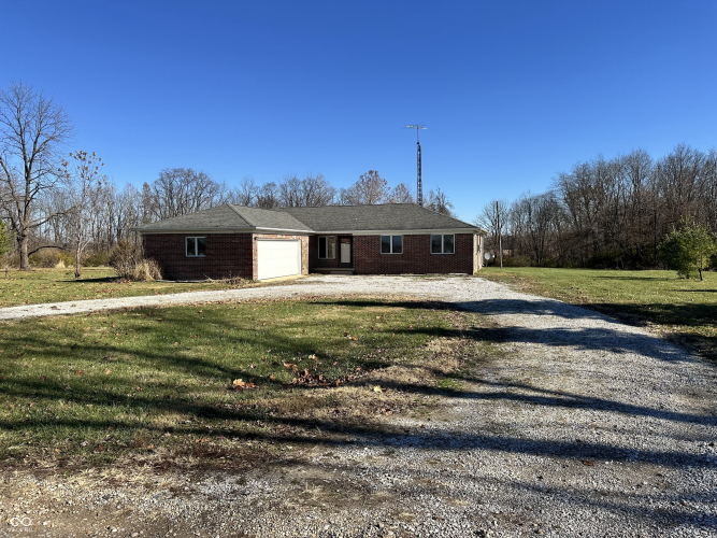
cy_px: 269
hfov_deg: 71.6
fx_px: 497
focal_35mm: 24
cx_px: 358
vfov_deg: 56.8
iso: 80
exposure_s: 1/4184
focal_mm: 6.86
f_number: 1.78
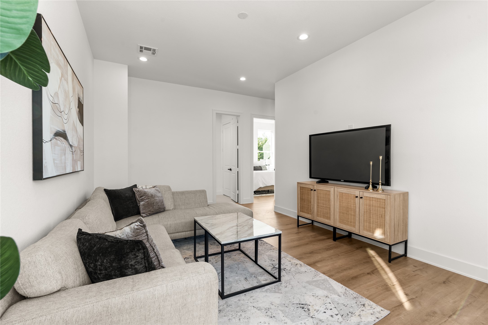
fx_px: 217
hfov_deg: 96.7
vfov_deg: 73.7
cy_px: 162
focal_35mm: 16
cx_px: 244
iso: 200
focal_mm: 16
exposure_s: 1/2.5
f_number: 9
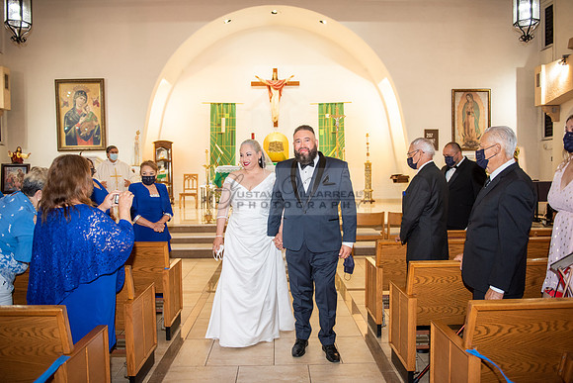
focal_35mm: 26
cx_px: 286
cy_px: 192
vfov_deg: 49.6
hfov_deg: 69.4
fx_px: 414
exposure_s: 1/160
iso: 1000
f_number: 2.8
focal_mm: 26
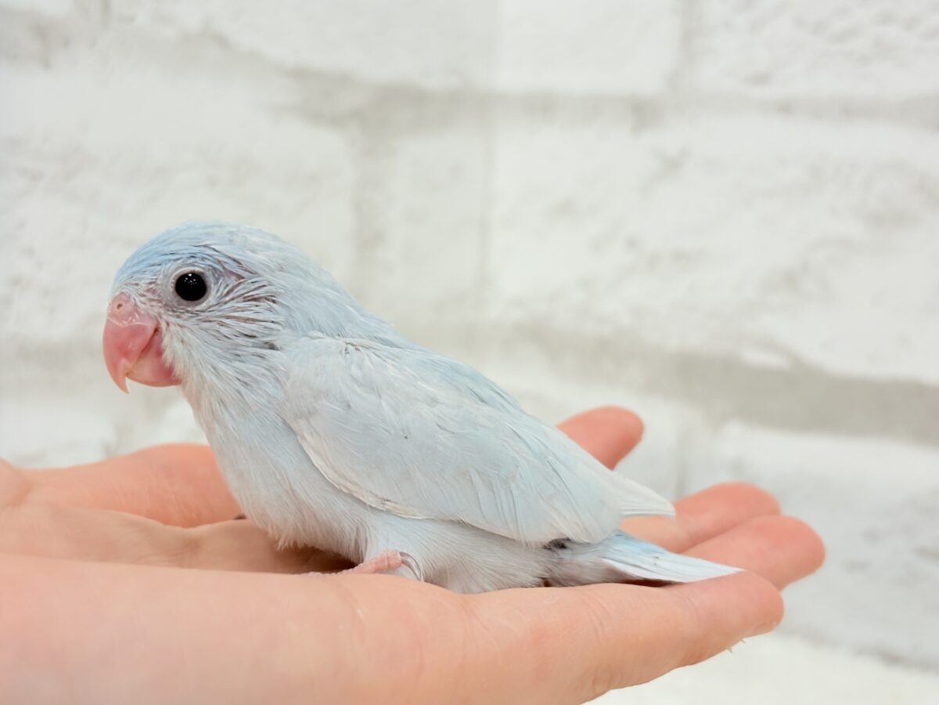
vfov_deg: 28.0
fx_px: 1411
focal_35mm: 52
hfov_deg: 36.8
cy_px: 352
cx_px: 470
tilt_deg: -5.6
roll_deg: -2.7
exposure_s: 1/100
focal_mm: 5.96
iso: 64
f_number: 1.6
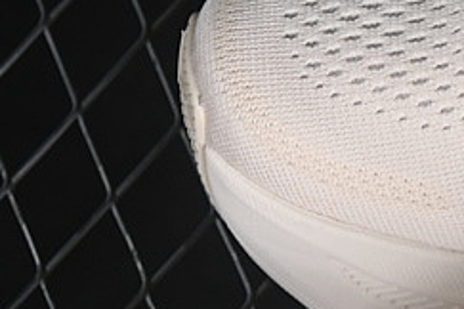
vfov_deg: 4.1
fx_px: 4305
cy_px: 328
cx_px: 878
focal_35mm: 334
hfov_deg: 6.0
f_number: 7.1
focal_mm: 50
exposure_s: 1/80
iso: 160
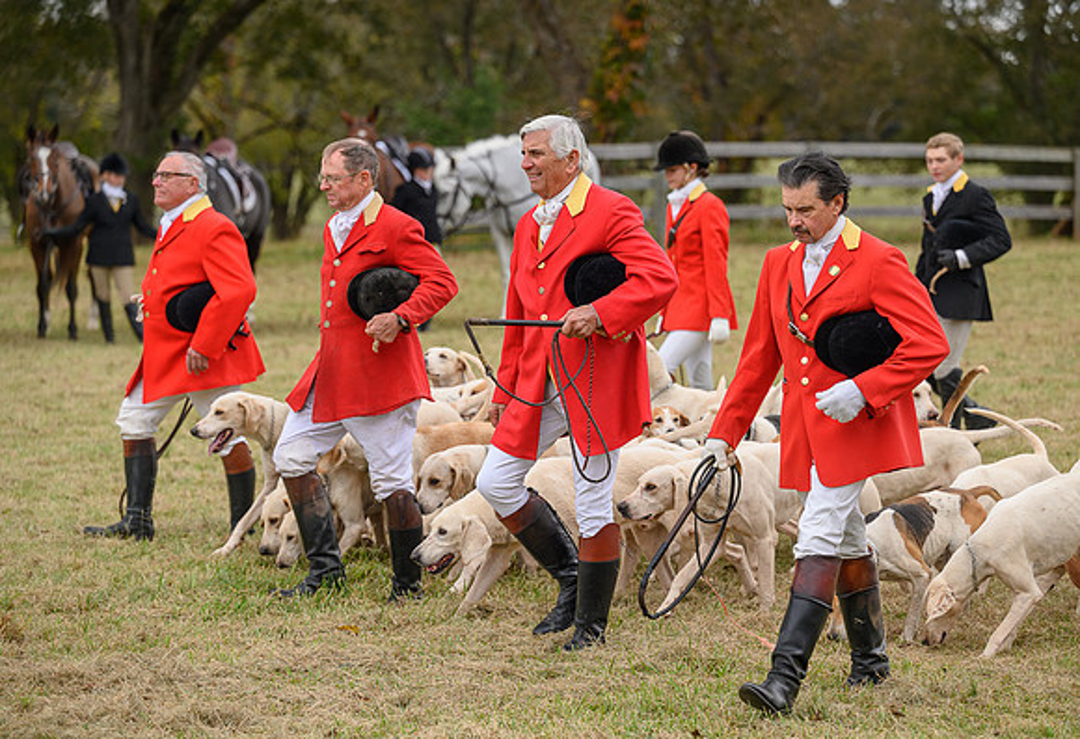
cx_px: 577
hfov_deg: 17.4
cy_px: 354
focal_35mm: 117
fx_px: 3525
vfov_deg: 12.0
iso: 400
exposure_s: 1/800
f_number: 3.2
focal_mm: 110
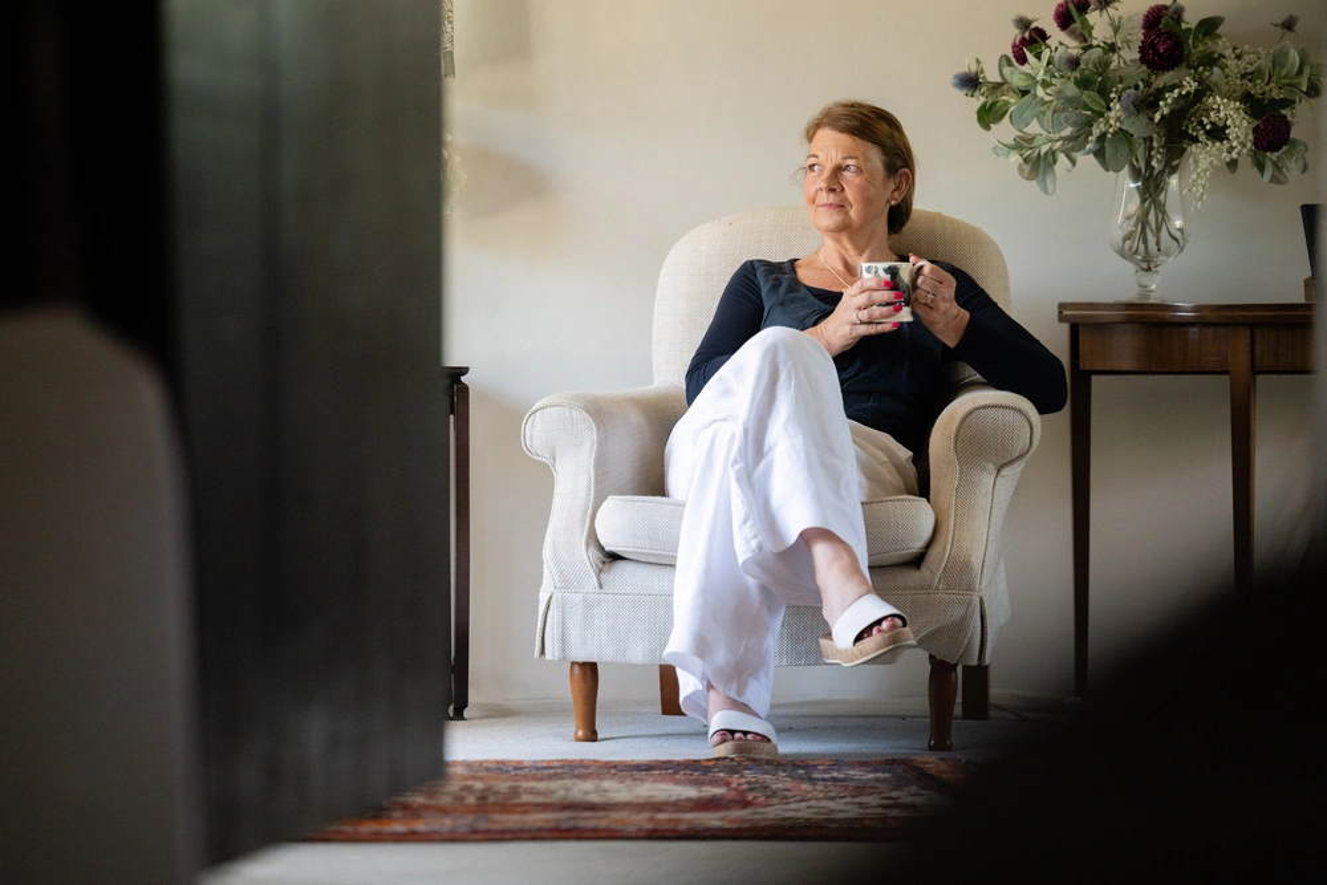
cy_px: 442
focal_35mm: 110
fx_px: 4055
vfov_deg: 12.5
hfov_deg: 18.6
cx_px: 664
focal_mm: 110
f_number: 2.8
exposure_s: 1/400
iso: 1600
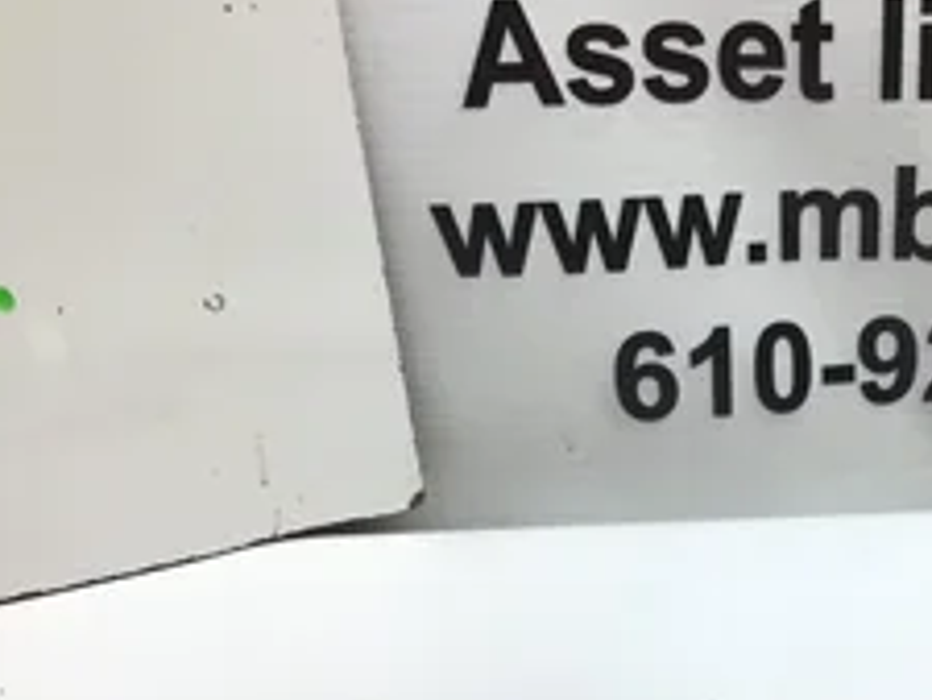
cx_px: 820
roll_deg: +0.6
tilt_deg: -26.6
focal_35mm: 55
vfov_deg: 25.9
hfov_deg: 33.3
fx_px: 1482
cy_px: 605
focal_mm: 3.3
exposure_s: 1/158
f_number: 2.4
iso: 25
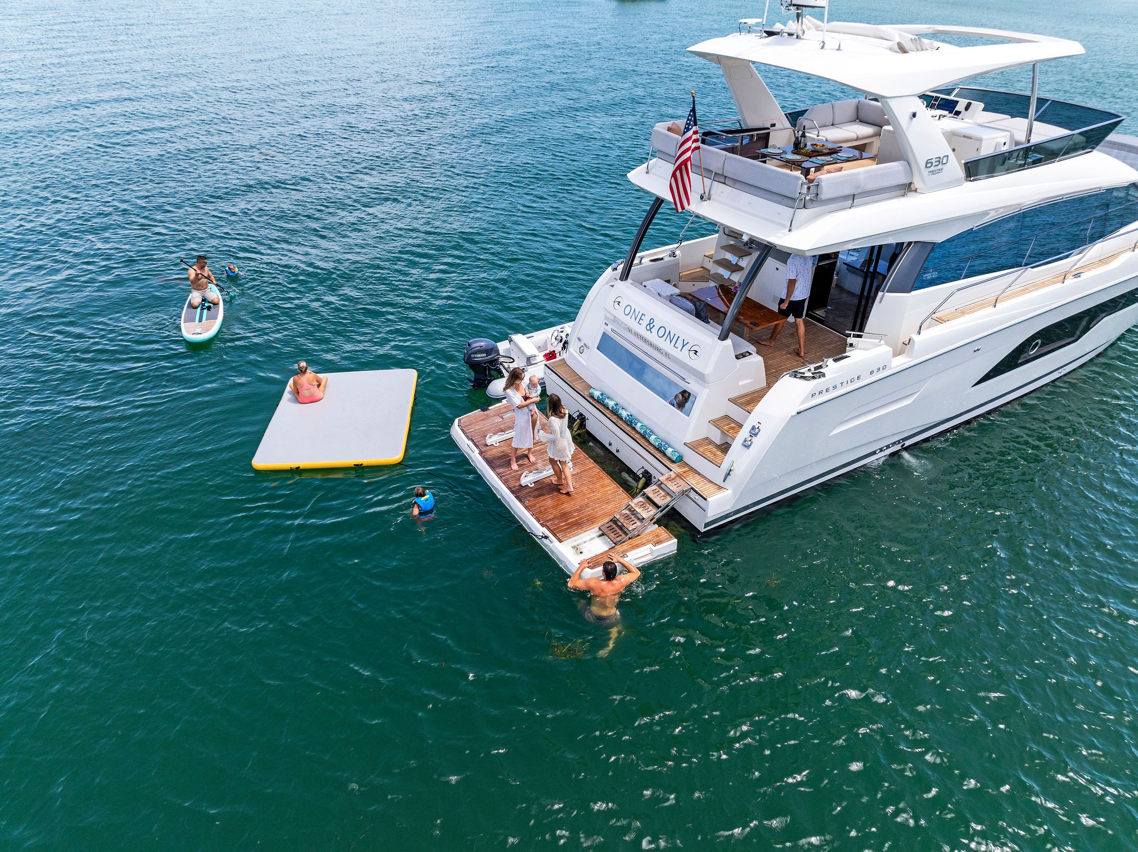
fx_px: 789
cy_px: 426
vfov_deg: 56.8
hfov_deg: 71.6
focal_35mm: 24
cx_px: 569
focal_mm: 12.29
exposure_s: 1/120
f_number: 3.5
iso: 200
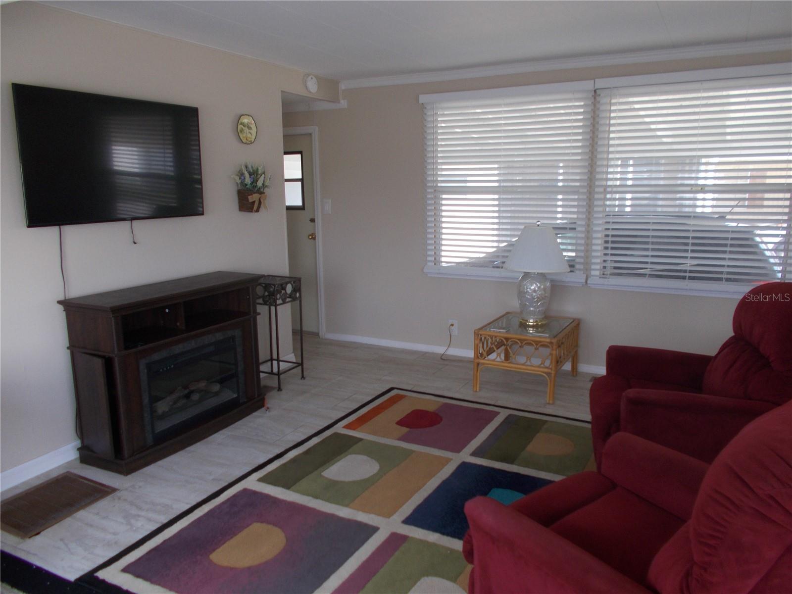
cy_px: 297
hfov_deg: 67.3
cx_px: 396
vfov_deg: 53.1
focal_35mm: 26
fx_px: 595
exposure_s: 1/60
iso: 80
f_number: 3.2
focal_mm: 4.6
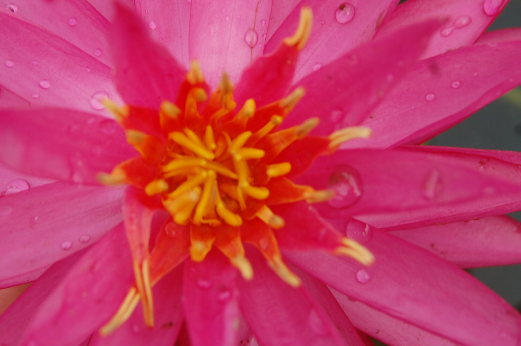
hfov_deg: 21.7
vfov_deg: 14.5
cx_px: 263
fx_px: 1359
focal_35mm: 94
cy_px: 113
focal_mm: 40
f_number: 7.1
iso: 200
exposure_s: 1/200
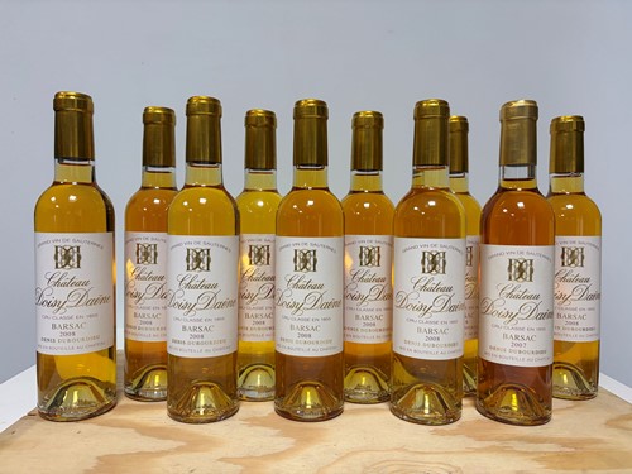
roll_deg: +0.4
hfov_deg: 67.3
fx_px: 475
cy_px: 237
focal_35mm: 26
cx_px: 316
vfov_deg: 53.1
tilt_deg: -1.8
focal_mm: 5.96
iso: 125
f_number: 1.6
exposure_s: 1/100
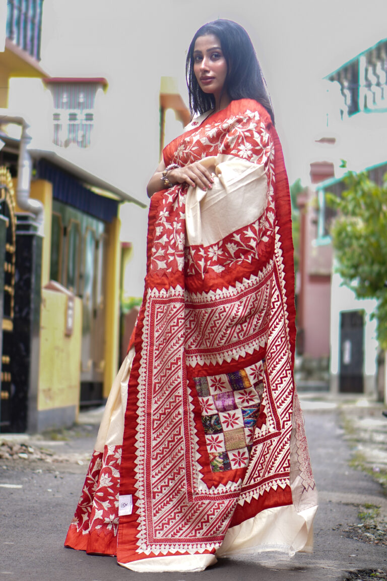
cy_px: 290
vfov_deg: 54.4
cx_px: 194
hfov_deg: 37.9
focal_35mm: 35
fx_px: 564
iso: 100
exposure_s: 1/160
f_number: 8
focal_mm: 35
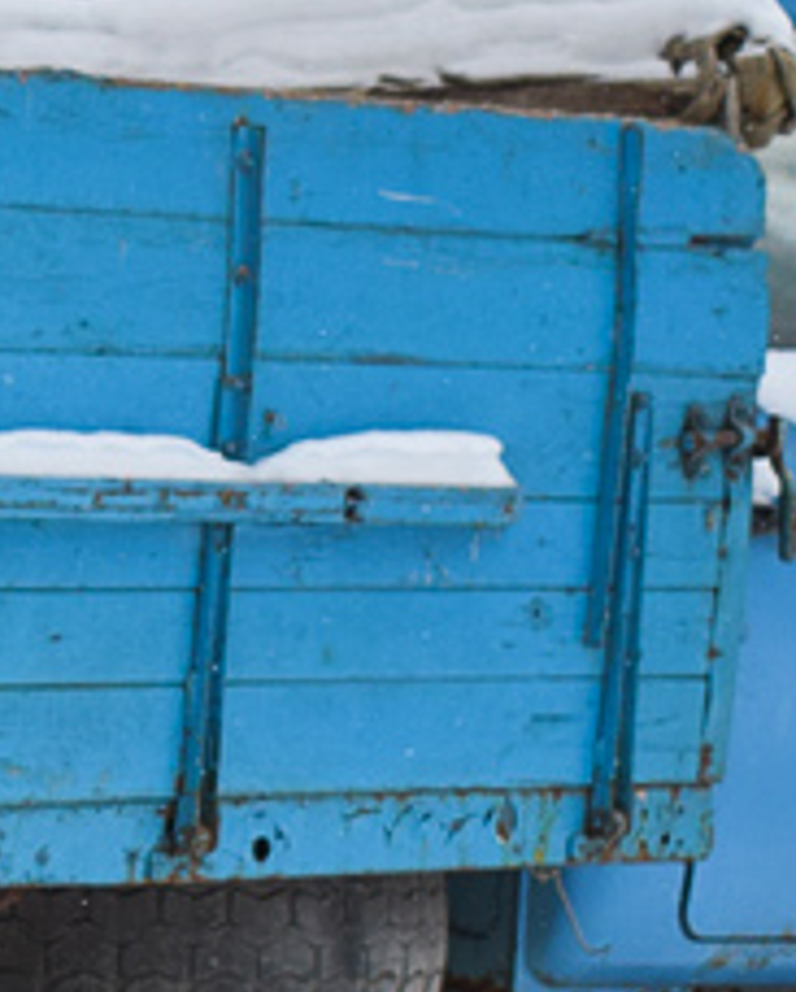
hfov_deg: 7.1
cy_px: 483
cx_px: -526
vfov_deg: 9.0
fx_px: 6303
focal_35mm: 214
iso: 400
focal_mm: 29
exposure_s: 1/640
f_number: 5.6
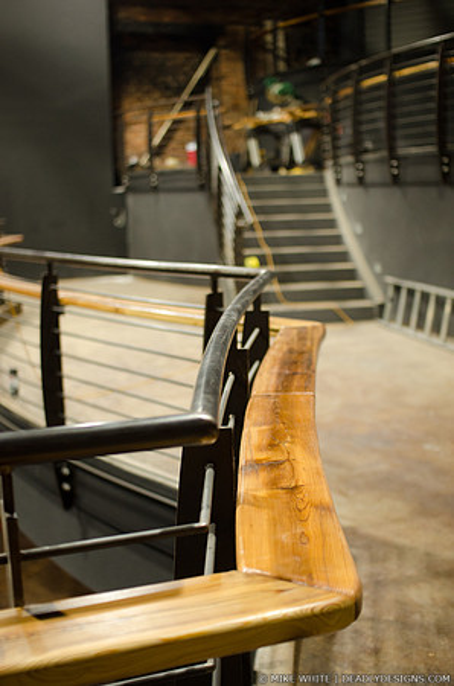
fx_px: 855
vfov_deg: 43.7
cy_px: 343
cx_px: 227
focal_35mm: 45
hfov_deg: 29.7
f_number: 2.2
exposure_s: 1/160
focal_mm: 30
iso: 1000
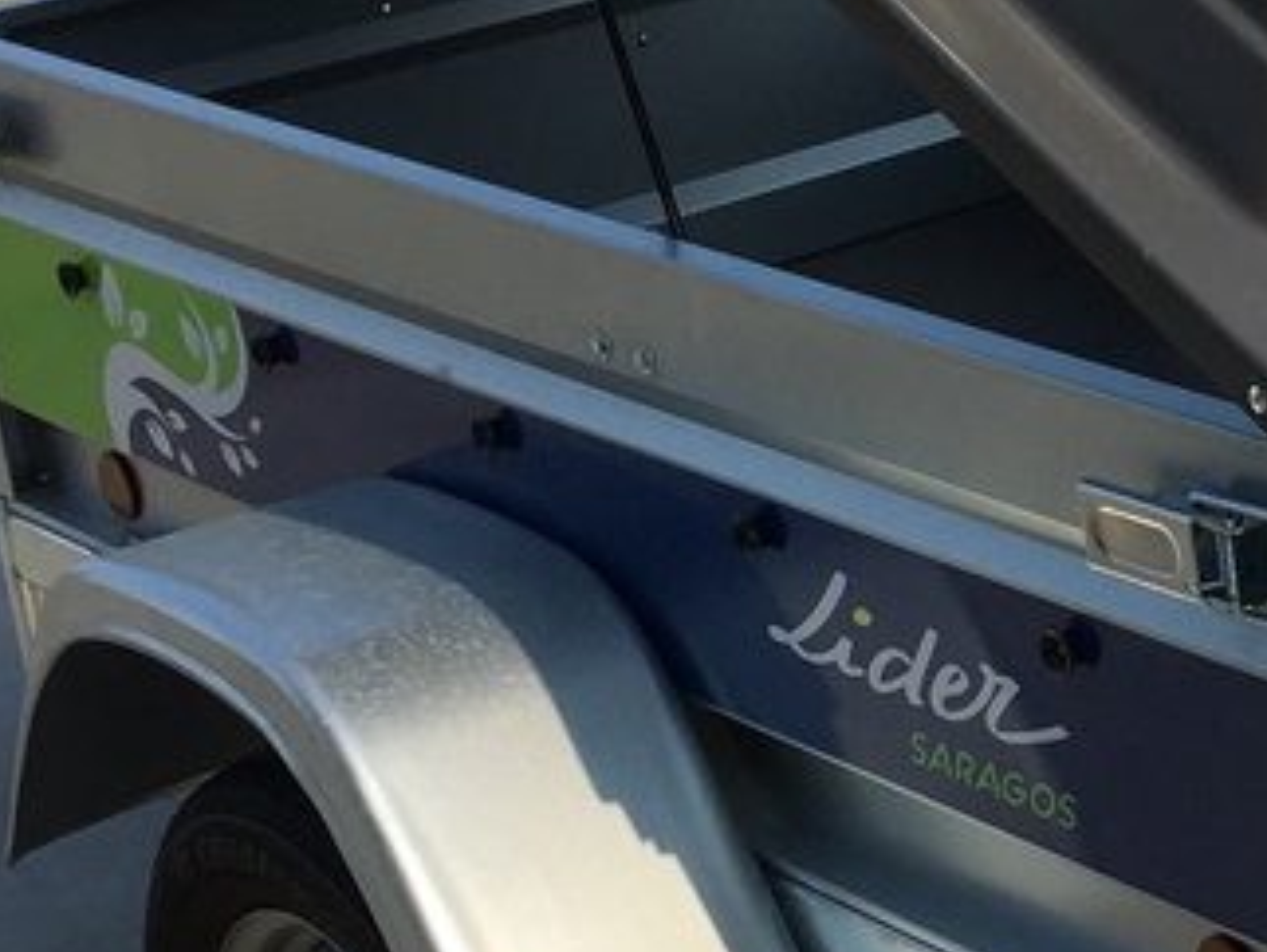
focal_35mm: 108
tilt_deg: -18.5
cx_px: 1716
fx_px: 3956
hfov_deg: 17.0
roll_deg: +2.8
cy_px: 319
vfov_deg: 13.7
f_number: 2.2
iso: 32
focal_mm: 4.15
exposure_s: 1/1199
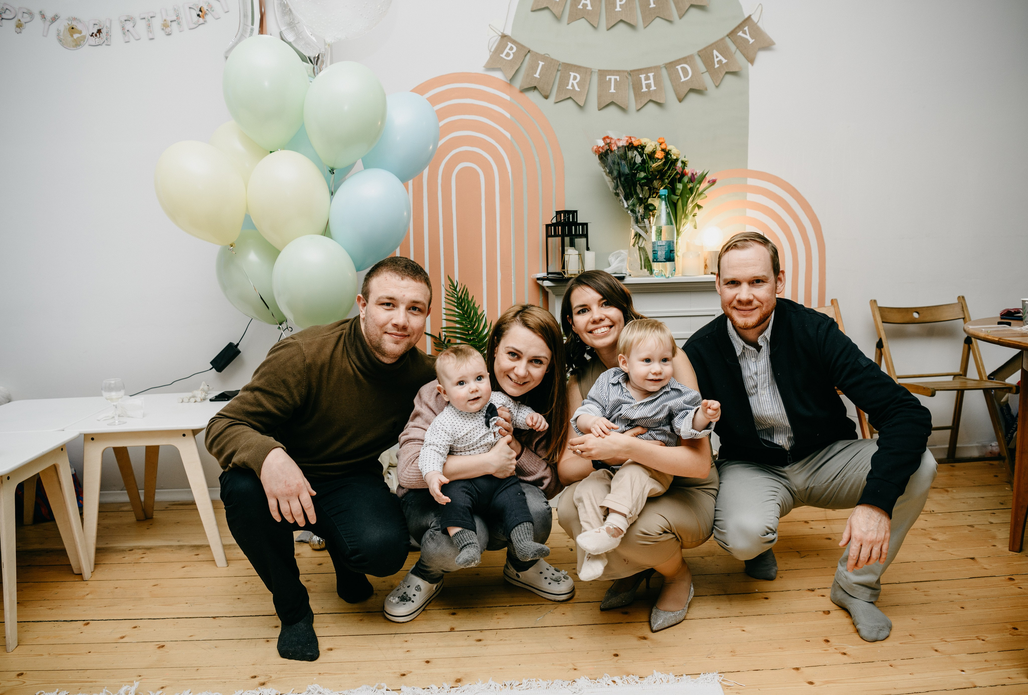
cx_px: 512
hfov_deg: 69.6
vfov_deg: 50.4
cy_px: 358
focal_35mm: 26
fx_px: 739
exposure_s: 1/160
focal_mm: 24
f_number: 3.5
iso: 125
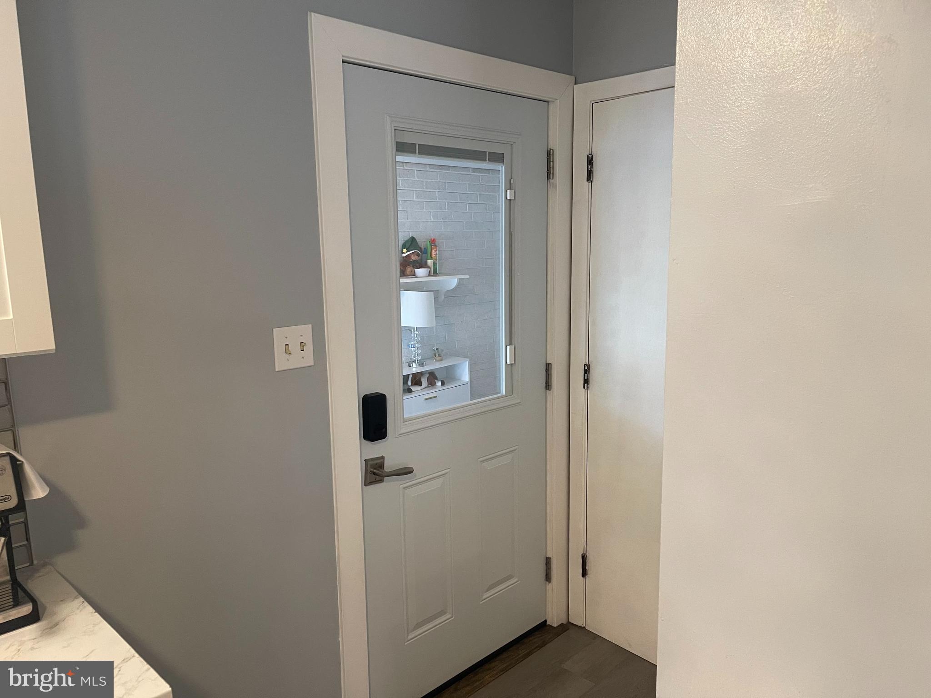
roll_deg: +0.6
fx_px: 672
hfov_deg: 69.4
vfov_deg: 54.9
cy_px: 349
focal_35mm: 25
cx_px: 466
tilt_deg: -9.3
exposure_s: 1/60
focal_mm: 5.1
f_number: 1.6
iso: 160
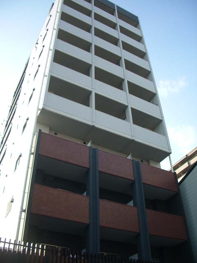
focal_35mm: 35
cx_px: 98
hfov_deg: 40.7
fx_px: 266
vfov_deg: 52.6
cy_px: 132
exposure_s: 1/320
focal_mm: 5.8
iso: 80
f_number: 2.6
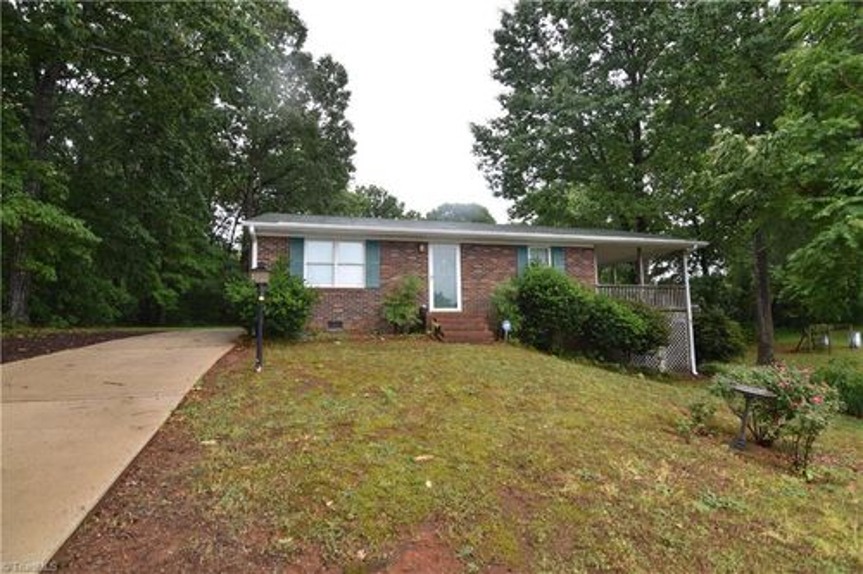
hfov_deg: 95.0
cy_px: 287
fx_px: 395
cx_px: 432
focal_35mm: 16
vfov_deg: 72.0
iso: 200
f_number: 5
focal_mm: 11
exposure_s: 1/200
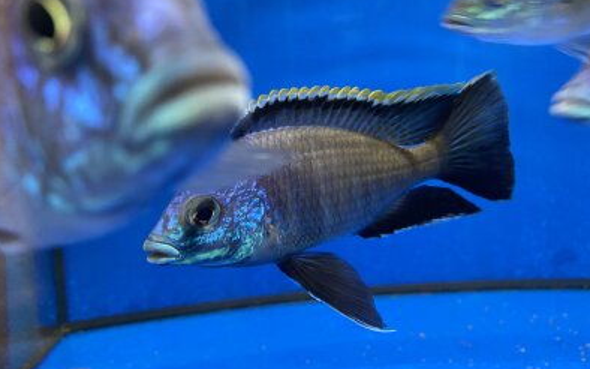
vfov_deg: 44.5
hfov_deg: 66.5
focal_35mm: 28
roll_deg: +3.9
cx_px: 294
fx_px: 450
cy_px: 184
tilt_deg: -8.5
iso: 500
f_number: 1.8
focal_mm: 4.25
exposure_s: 1/25
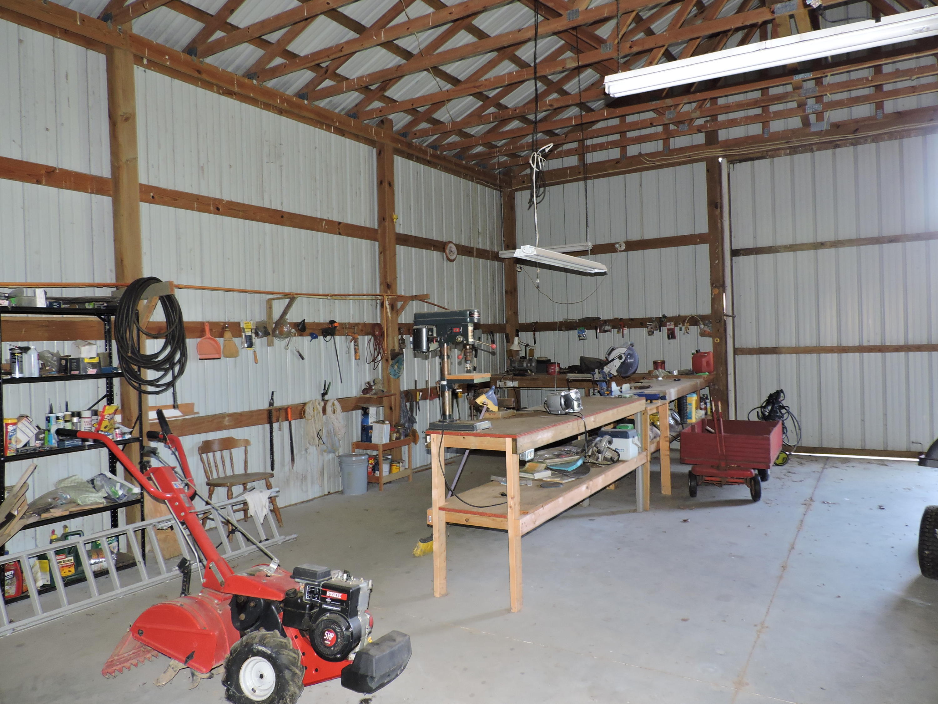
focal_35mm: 24
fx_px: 650
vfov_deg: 56.8
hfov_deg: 71.6
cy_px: 352
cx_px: 469
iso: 280
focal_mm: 4.3
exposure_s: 1/30
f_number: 3
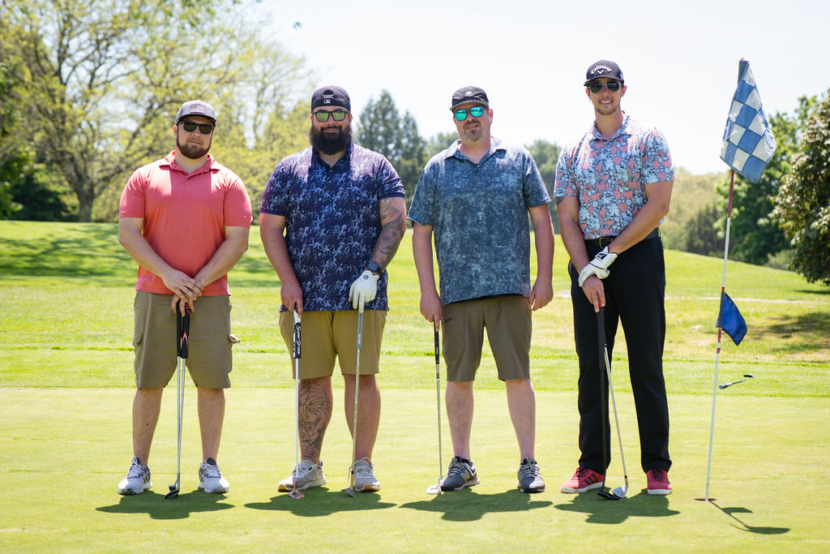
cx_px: 424
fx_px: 2320
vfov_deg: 13.6
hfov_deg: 20.3
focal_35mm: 101
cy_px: 240
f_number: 3.5
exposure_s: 1/320
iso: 100
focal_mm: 86
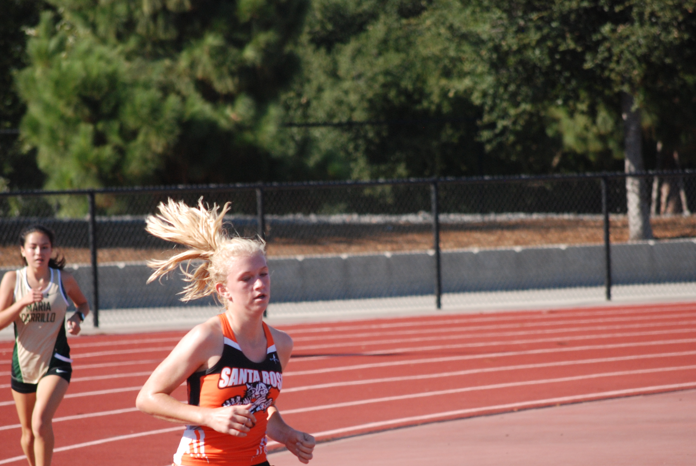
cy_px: 338
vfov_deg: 4.3
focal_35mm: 324
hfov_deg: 6.4
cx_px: 352
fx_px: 6266
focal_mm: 145
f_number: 5.3
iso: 400
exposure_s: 1/1000
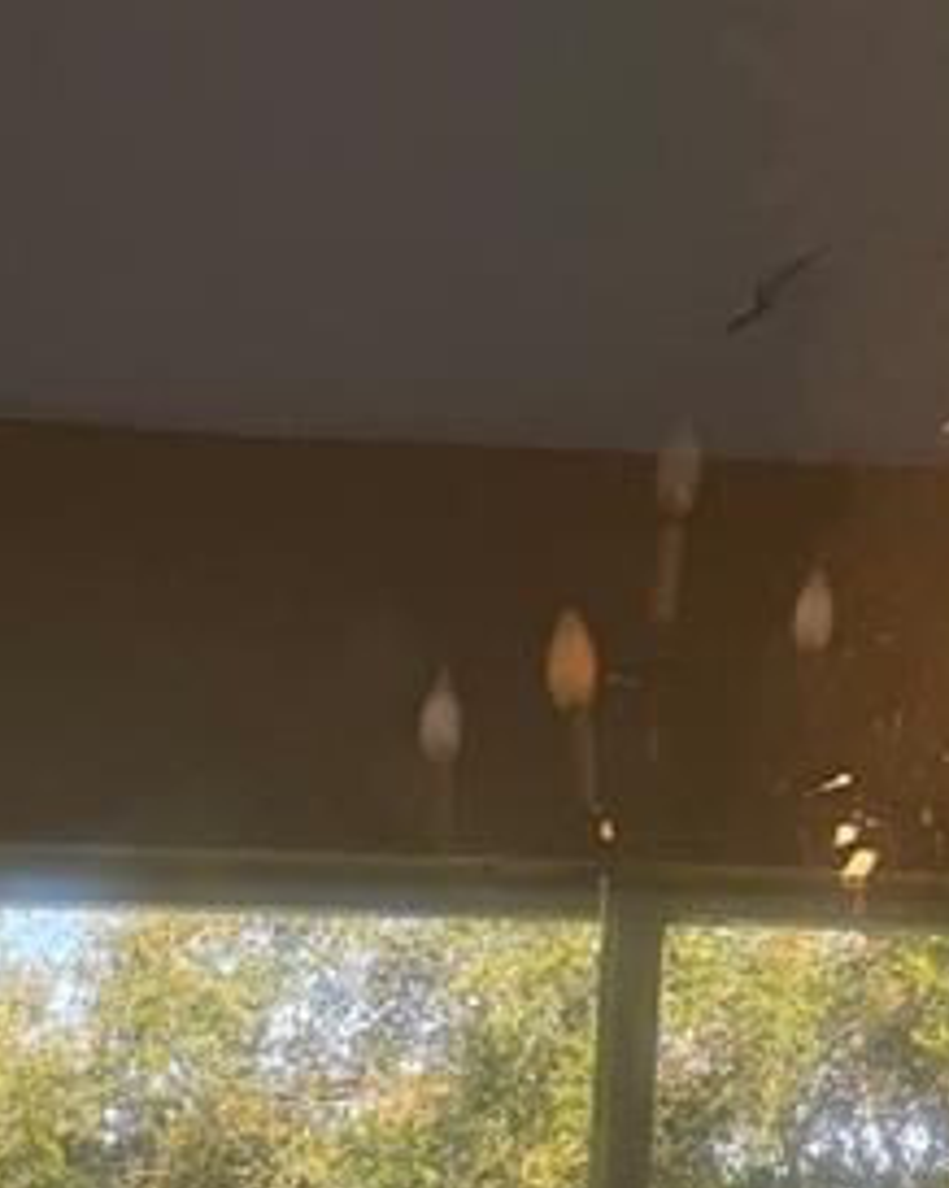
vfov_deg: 24.3
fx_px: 2320
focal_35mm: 66
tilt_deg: -7.8
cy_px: 1632
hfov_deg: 21.8
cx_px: -109
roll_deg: +0.0
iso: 64
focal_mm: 6.76
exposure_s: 1/167
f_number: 1.78
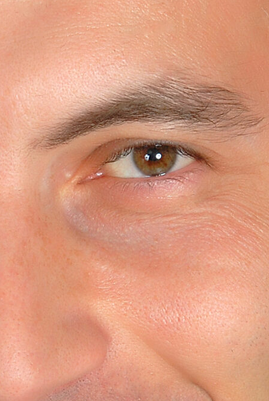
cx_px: 53
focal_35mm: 403
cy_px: 253
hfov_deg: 3.4
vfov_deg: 5.1
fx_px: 4500
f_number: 10
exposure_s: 1/250
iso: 250
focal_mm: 70
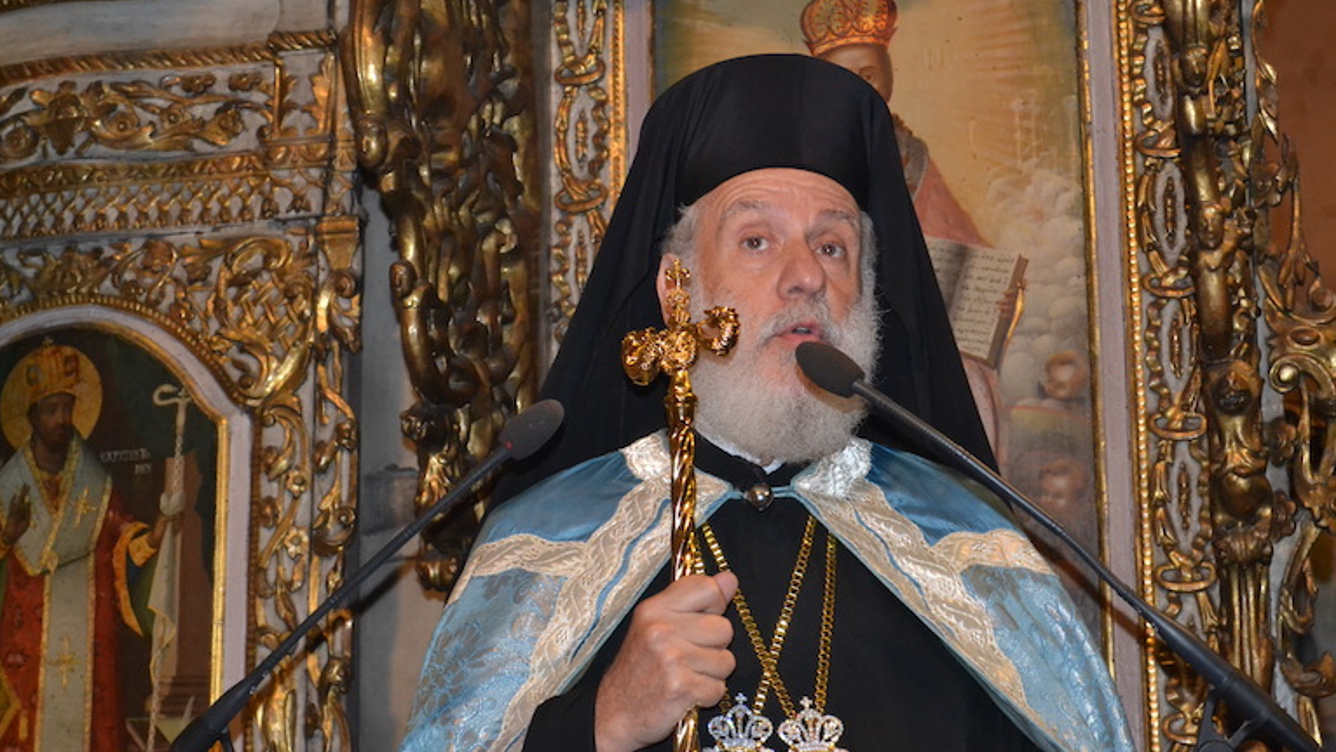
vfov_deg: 15.3
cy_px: 397
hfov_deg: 26.8
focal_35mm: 79
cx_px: 668
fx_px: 2799
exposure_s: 1/60
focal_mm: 50
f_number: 5.6
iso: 3200
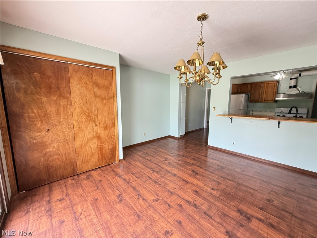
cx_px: 158
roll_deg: -0.3
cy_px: 119
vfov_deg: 85.7
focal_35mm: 14
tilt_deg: -7.4
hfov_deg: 102.1
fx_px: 128
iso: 200
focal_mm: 2.22
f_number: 2.2
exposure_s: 1/99
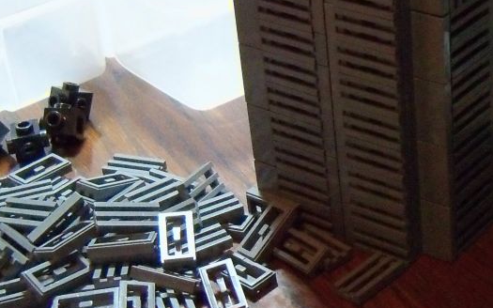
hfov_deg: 22.6
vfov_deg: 15.2
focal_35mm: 86
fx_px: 1155
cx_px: 556
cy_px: 148
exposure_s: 1/40
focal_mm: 6.2
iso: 800
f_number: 3.5
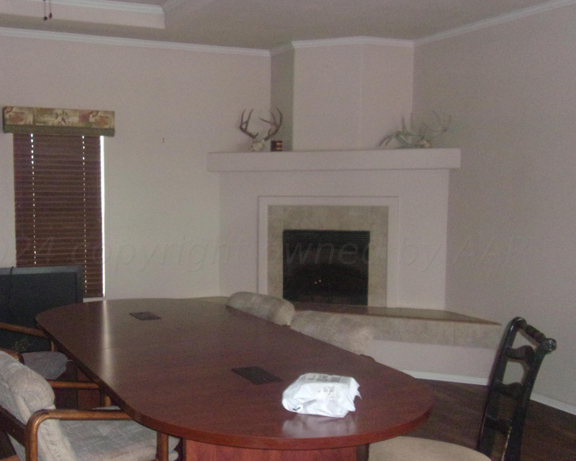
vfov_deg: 34.9
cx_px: 229
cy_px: 253
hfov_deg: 42.7
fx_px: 733
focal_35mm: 43
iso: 640
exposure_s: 1/34
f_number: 3.3
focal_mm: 6.1
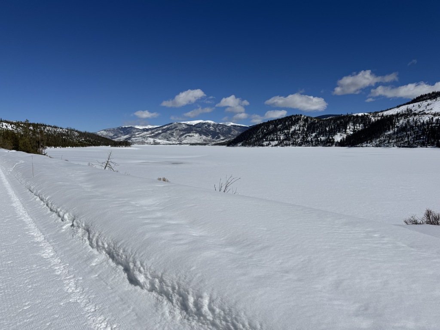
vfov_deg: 56.8
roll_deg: +0.6
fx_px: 305
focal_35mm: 24
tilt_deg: -3.0
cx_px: 220
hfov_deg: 71.6
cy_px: 165
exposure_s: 1/20000
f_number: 1.78
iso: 64
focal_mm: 6.76
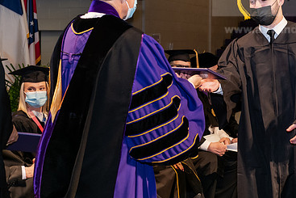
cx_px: 188
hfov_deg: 20.8
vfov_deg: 13.9
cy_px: 46
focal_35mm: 98
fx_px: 806
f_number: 6.3
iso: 1600
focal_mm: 62
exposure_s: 1/200
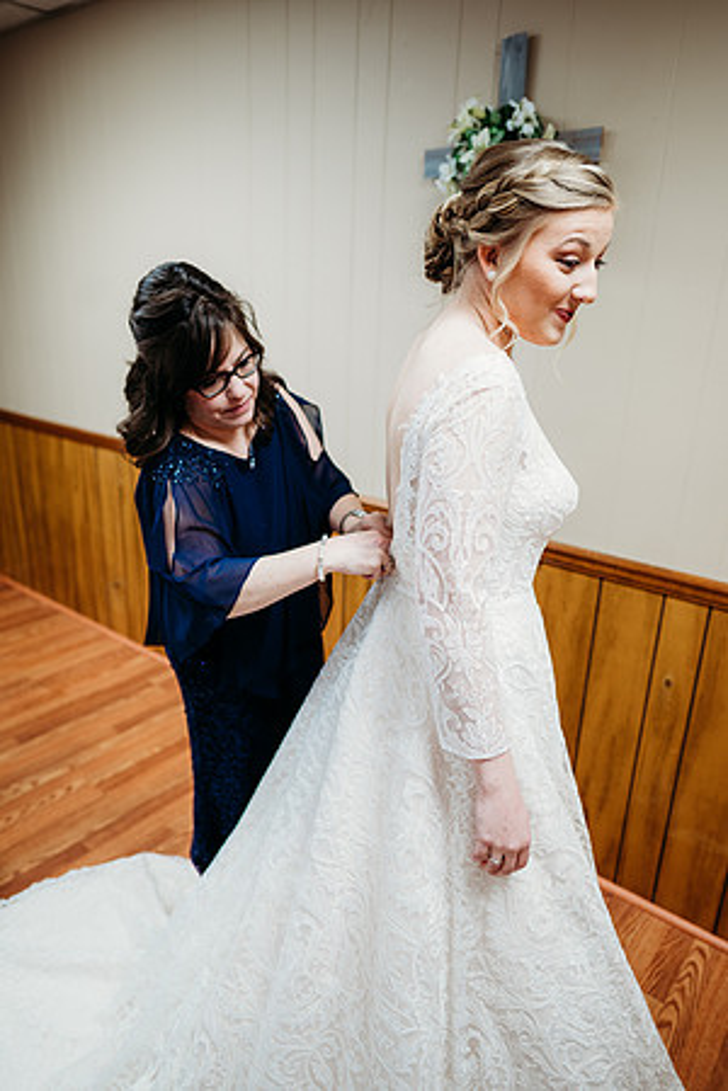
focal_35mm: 24
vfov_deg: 73.7
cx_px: 364
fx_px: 728
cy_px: 546
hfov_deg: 53.1
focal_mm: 24
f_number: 1.8
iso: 400
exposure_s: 1/125
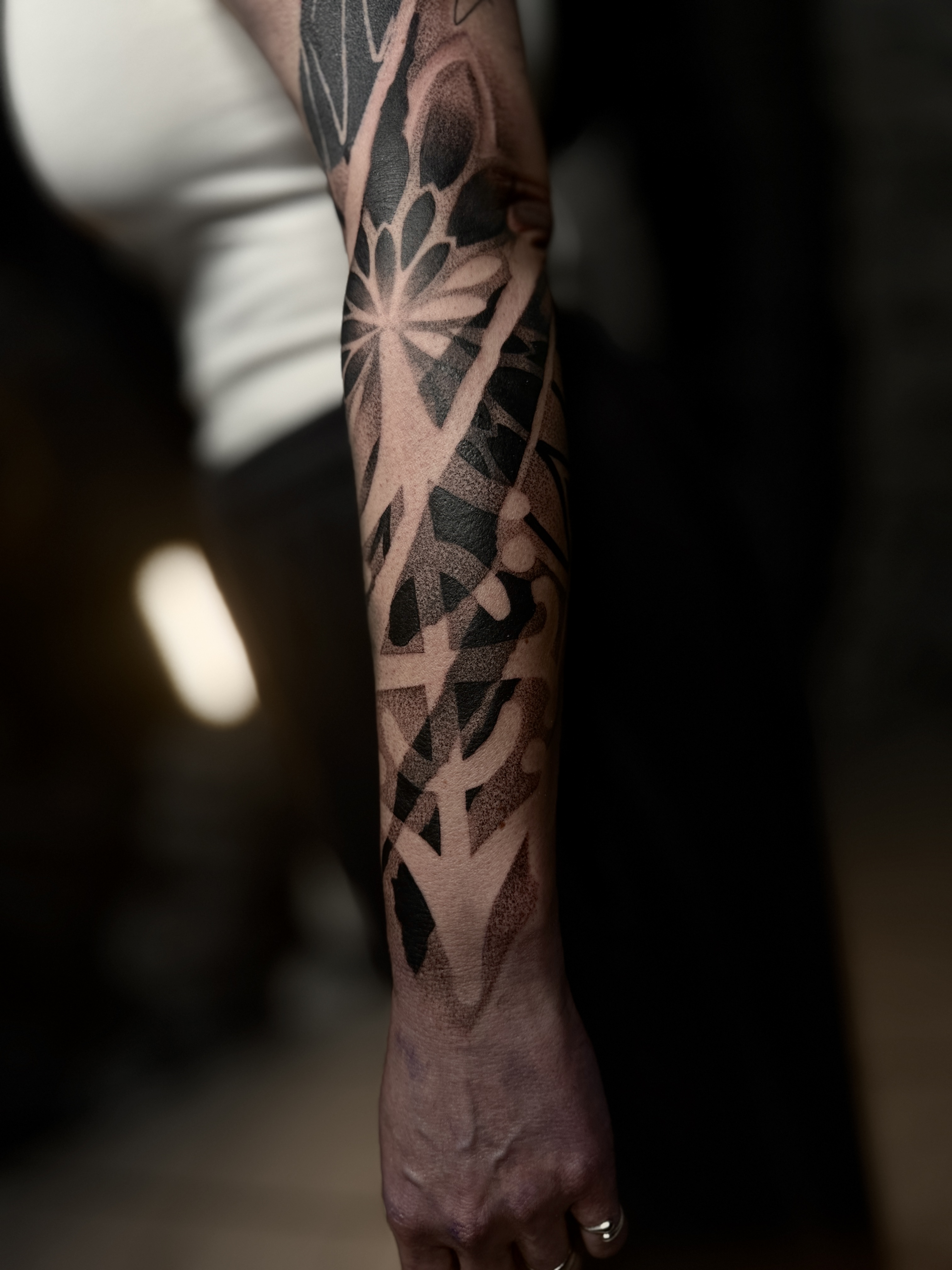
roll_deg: +16.7
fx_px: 880
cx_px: 476
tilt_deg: -14.9
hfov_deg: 56.8
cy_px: 635
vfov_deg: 71.6
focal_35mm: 24
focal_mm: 6.76
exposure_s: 1/120
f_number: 1.78
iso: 64
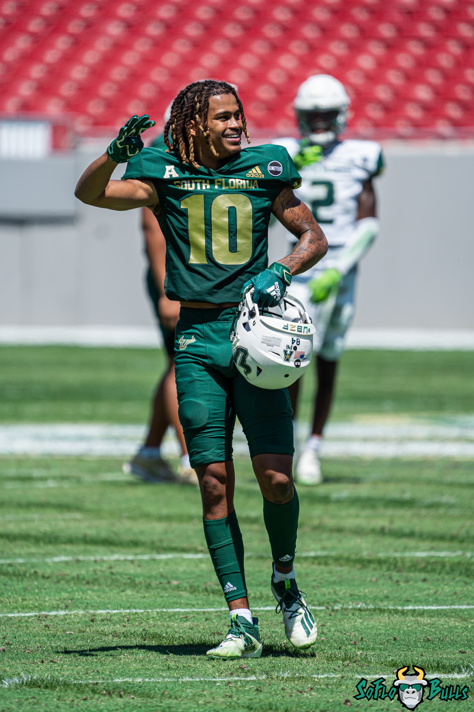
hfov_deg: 2.3
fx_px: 11849
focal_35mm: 600
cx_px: 237
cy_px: 356
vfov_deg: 3.4
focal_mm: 600
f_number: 6.3
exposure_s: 1/1600
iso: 500
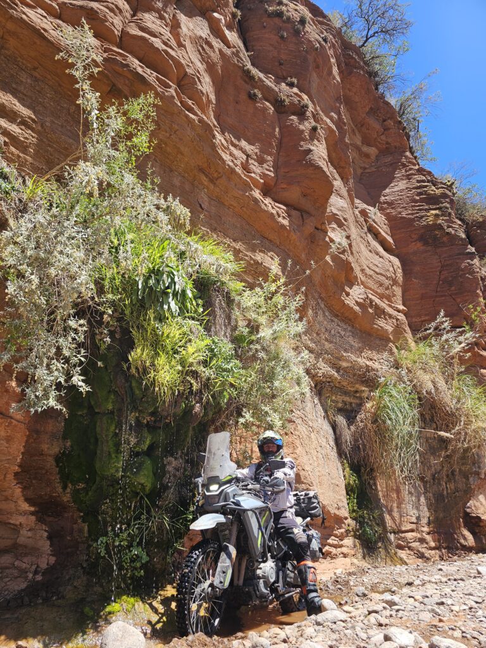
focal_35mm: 23
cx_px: 243
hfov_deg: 58.9
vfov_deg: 73.9
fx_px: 431
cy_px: 324
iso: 10
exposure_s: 1/316
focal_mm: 6.3
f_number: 1.7
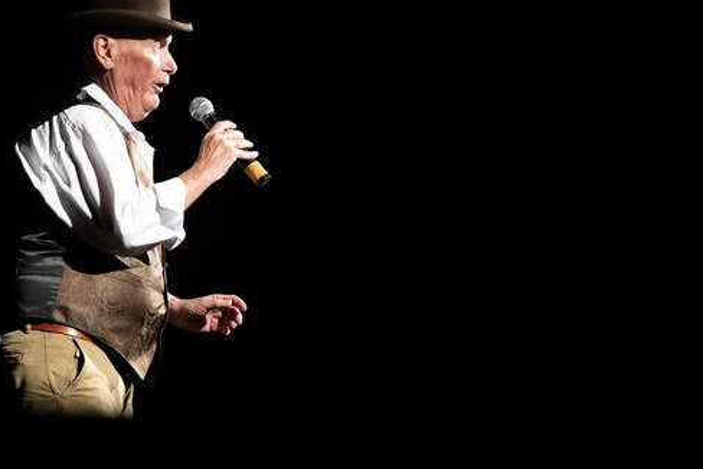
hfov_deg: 11.8
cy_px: 468
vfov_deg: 8.0
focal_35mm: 172
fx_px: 3361
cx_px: 661
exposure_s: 1/400
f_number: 2.8
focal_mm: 70
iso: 2500
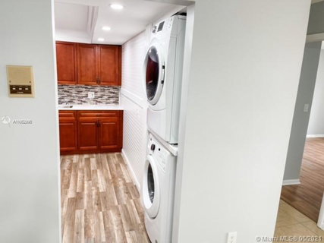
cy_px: 122
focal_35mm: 26
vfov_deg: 53.0
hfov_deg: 67.3
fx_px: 243
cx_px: 162
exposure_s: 1/120
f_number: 1.6
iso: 100
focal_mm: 5.1
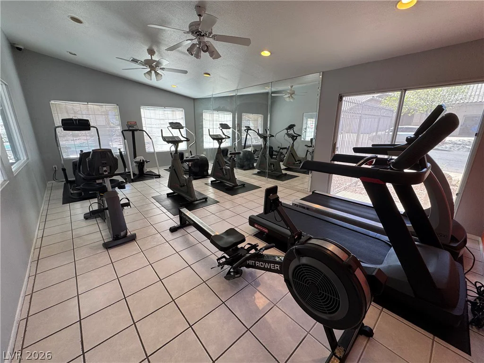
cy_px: 182
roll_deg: -1.1
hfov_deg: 102.1
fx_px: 196
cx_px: 242
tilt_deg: -16.5
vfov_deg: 85.7
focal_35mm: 14
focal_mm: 2.22
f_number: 2.2
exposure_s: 1/120
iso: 100
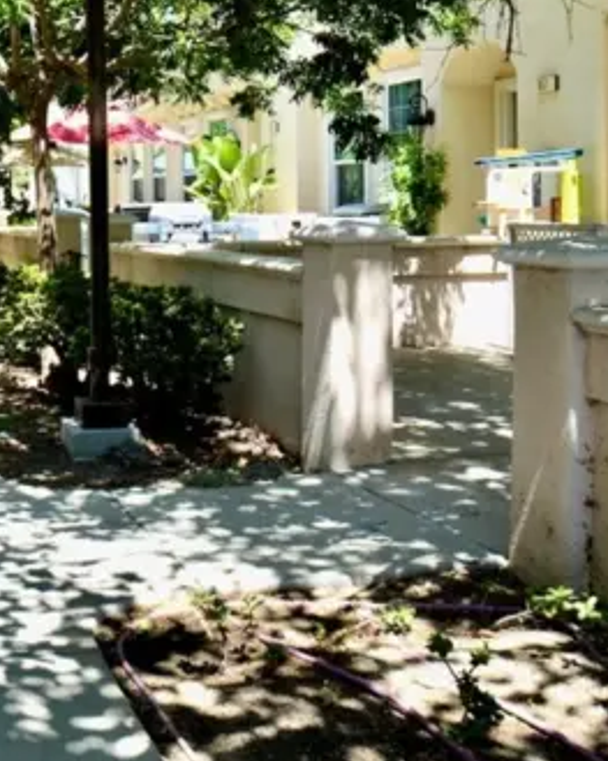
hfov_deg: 28.0
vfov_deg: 39.7
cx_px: -148
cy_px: 234
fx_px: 1035
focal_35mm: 46
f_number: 7.1
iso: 200
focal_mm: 14
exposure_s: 1/200
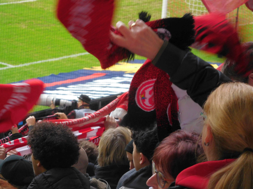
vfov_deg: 7.4
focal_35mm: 200
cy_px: 94
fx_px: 1462
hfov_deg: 9.9
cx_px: 126
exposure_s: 1/100
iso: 400
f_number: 5.4
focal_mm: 35.7
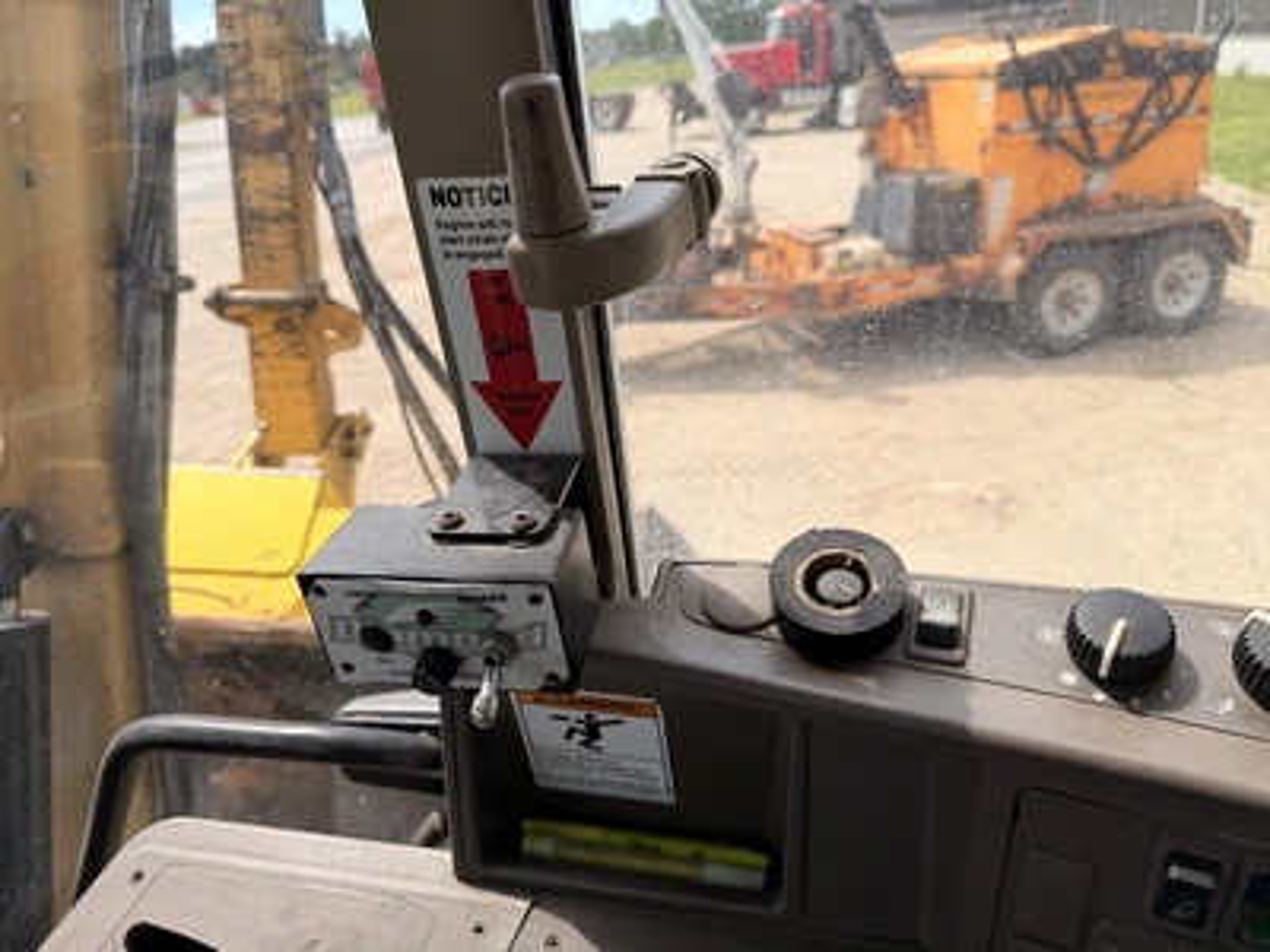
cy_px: 476
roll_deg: +5.6
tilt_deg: -23.3
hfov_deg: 71.6
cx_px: 635
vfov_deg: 56.8
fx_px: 881
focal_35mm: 24
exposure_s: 1/2299
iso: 80
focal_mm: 6.76
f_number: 1.78
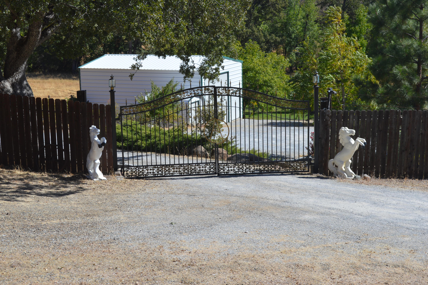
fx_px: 802
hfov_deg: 29.9
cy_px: 142
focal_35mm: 68
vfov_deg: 20.1
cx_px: 214
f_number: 7.1
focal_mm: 45
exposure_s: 1/200
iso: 100
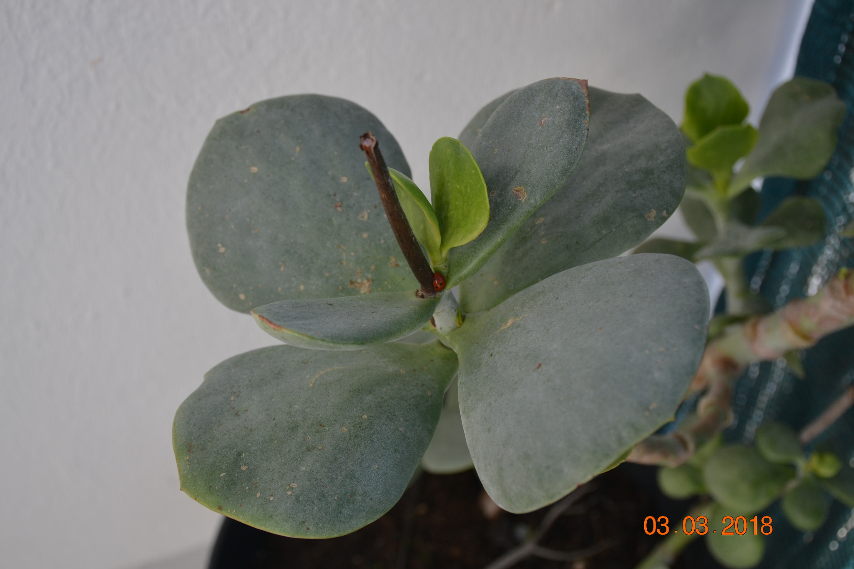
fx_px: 1245
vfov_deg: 25.7
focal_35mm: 52
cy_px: 284
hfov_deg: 37.9
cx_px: 427
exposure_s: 1/125
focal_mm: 35
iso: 140
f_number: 5.6
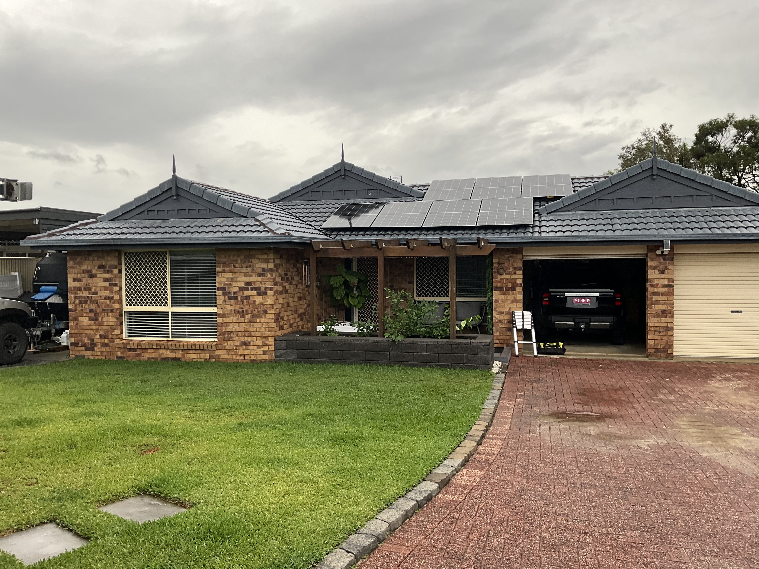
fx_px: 636
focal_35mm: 29
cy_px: 284
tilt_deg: -0.3
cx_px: 380
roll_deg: +2.9
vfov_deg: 48.2
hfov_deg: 61.7
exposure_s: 1/435
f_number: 1.8
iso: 25
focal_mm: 3
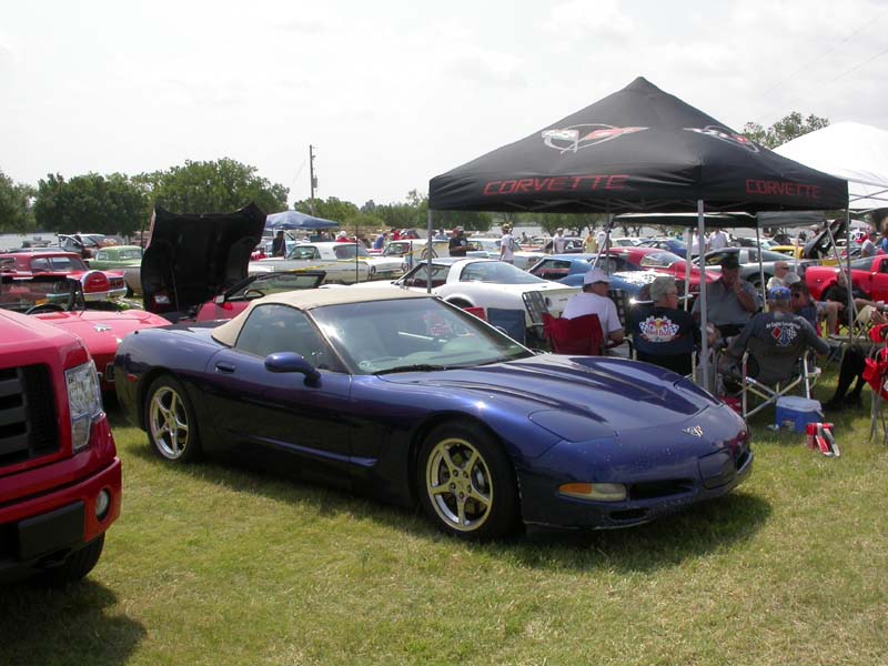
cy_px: 333
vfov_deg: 37.7
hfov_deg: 49.0
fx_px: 975
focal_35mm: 38
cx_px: 444
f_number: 7.5
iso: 100
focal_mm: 7.85
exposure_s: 1/307
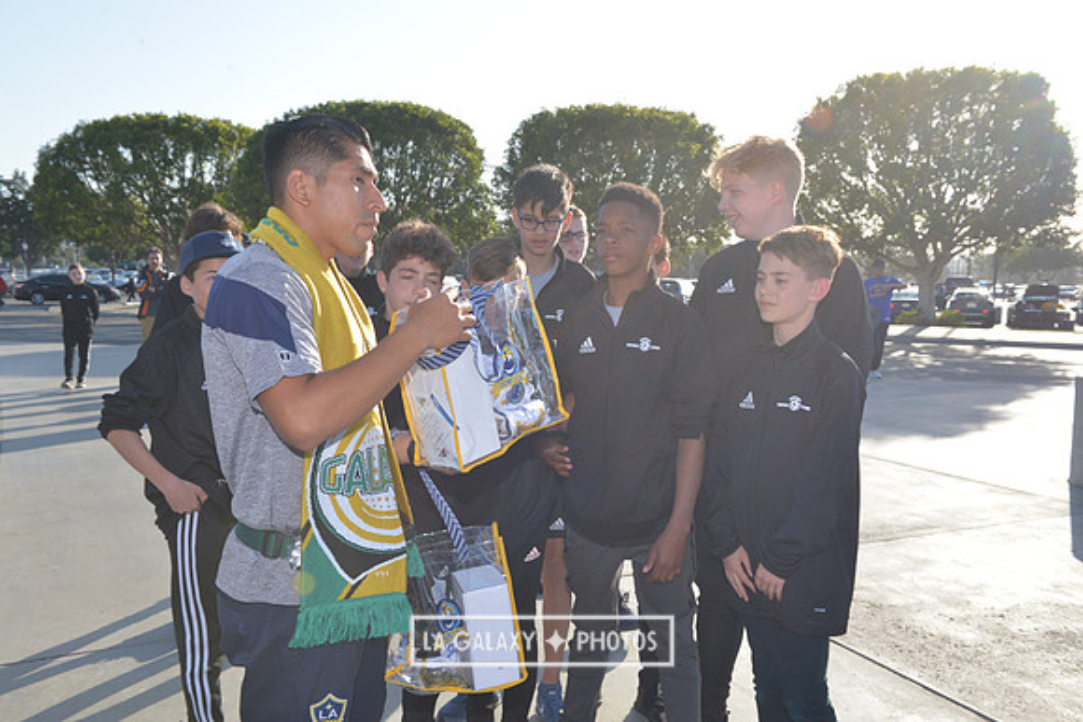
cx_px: 542
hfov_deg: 53.1
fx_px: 1083
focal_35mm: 36
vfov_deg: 36.9
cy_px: 361
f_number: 11
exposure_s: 1/250
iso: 400
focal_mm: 36
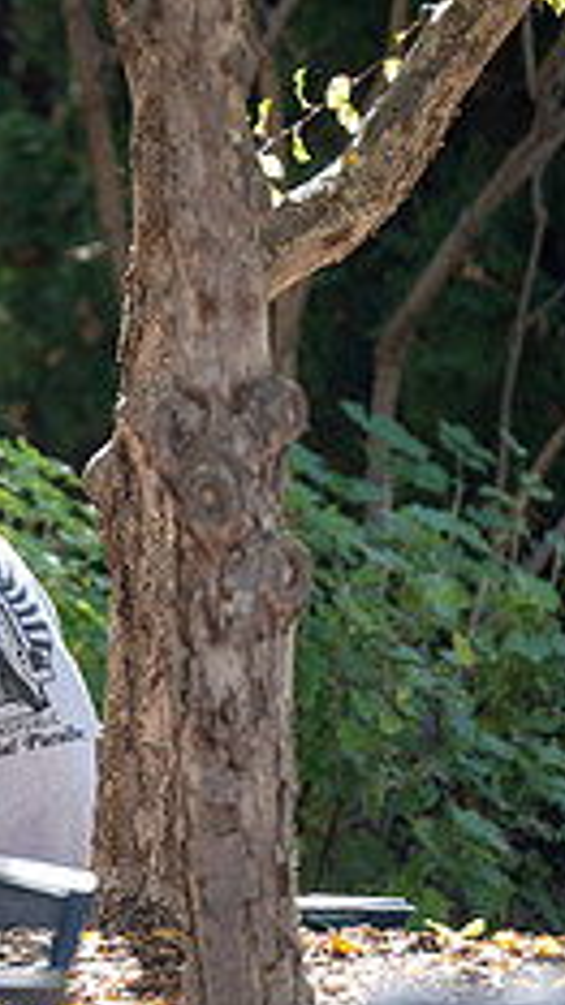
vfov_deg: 3.5
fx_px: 16226
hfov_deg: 2.0
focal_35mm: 609
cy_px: 466
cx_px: -175
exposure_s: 1/200
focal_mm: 200
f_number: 2.8
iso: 100
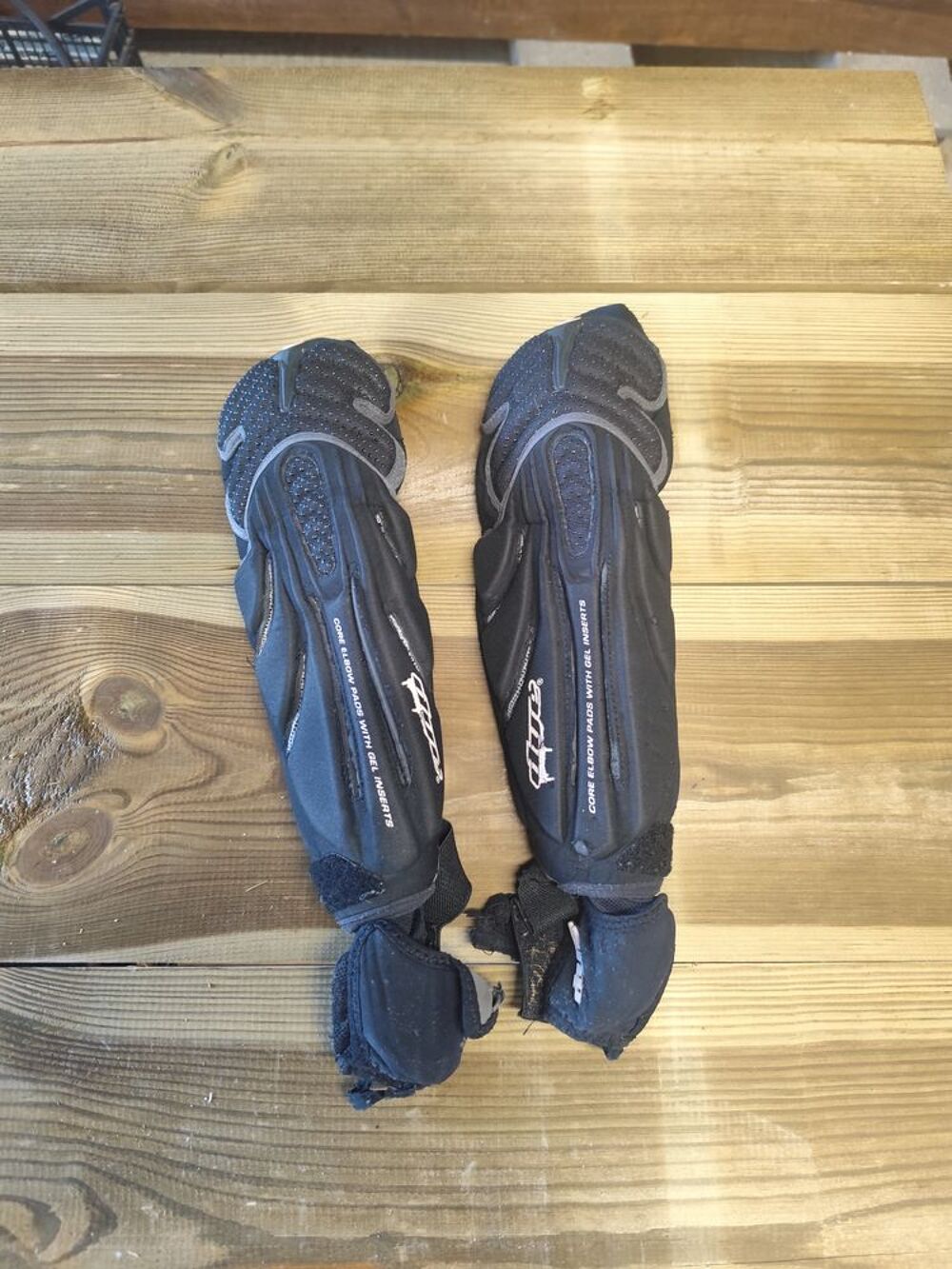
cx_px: 476
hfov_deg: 58.9
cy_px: 634
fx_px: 843
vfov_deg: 73.9
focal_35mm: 23
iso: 1250
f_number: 1.65
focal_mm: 6.19
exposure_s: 1/50
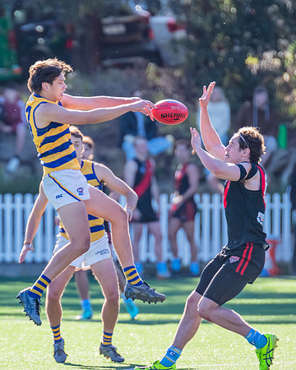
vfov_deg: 2.1
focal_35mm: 936
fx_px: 10254
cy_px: 146
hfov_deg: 1.7
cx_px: 53
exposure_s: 1/1250
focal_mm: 550
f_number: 5.6
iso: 1250
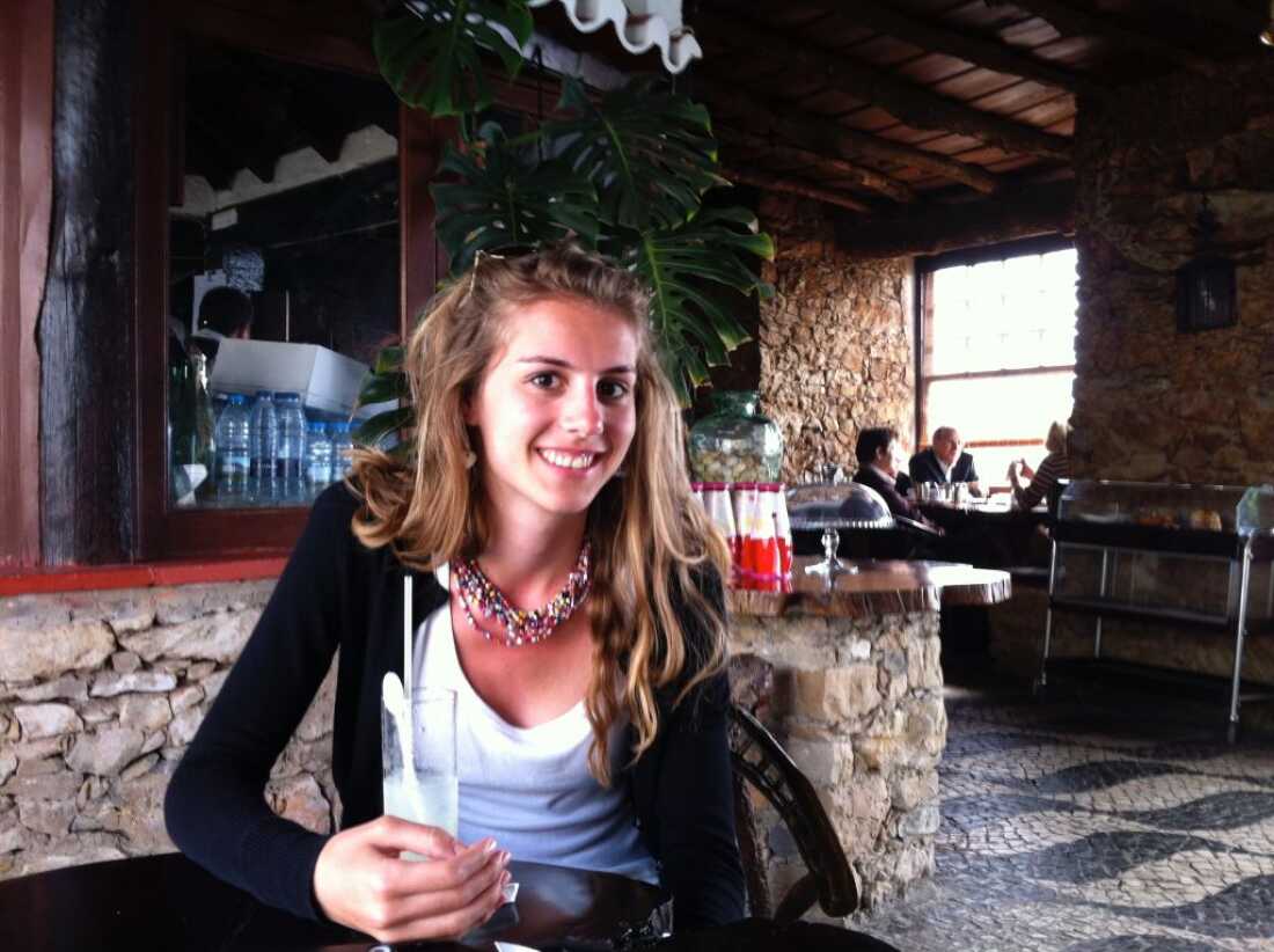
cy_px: 476
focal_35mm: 35
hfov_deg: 52.7
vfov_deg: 40.6
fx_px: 1286
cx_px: 637
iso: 80
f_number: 2.8
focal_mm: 3.85
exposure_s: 1/24
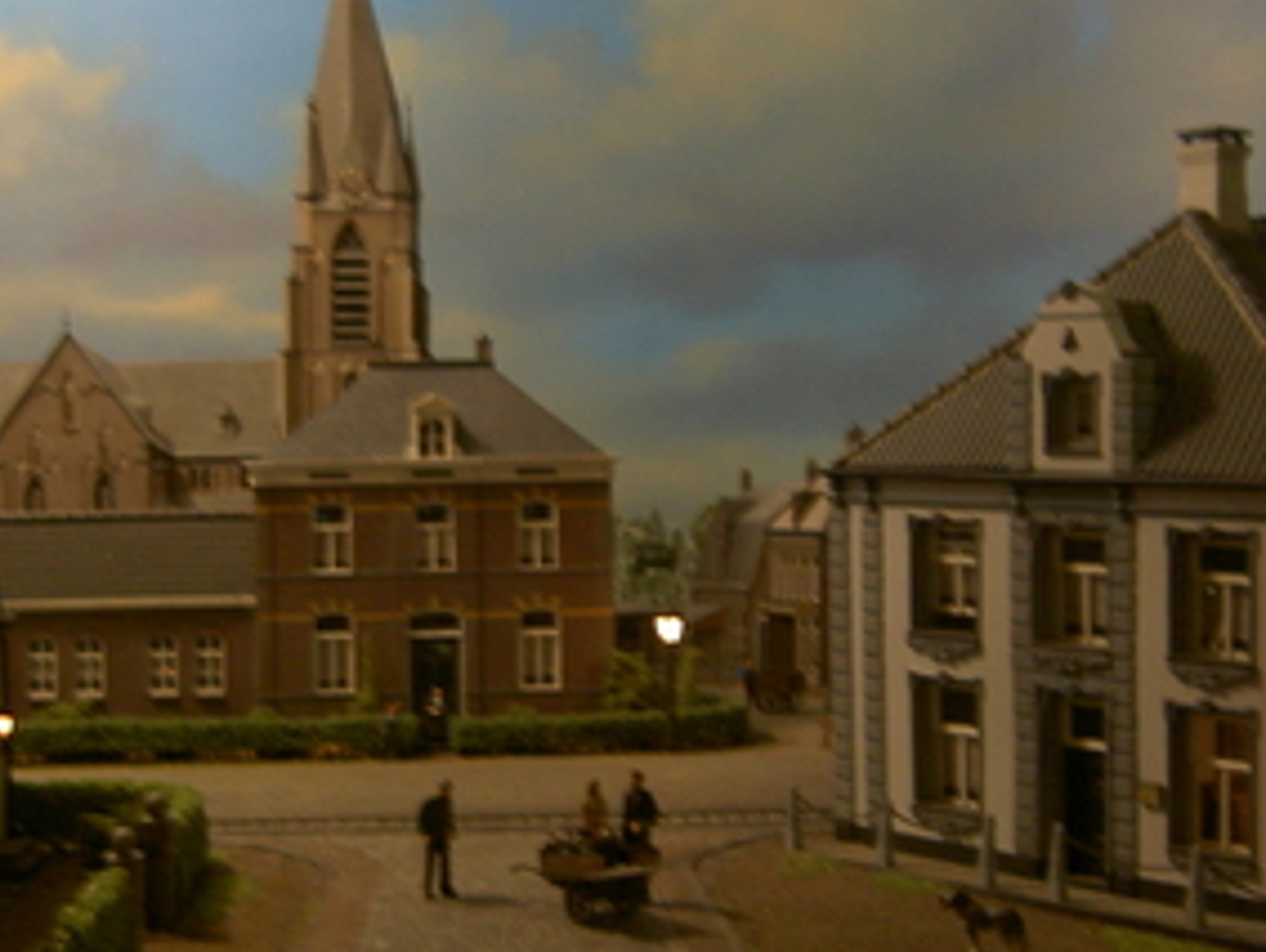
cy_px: 487
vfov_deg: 23.0
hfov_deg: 30.2
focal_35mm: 64
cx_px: 597
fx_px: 2344
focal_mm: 5.6
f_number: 2.8
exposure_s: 1/8
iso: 50
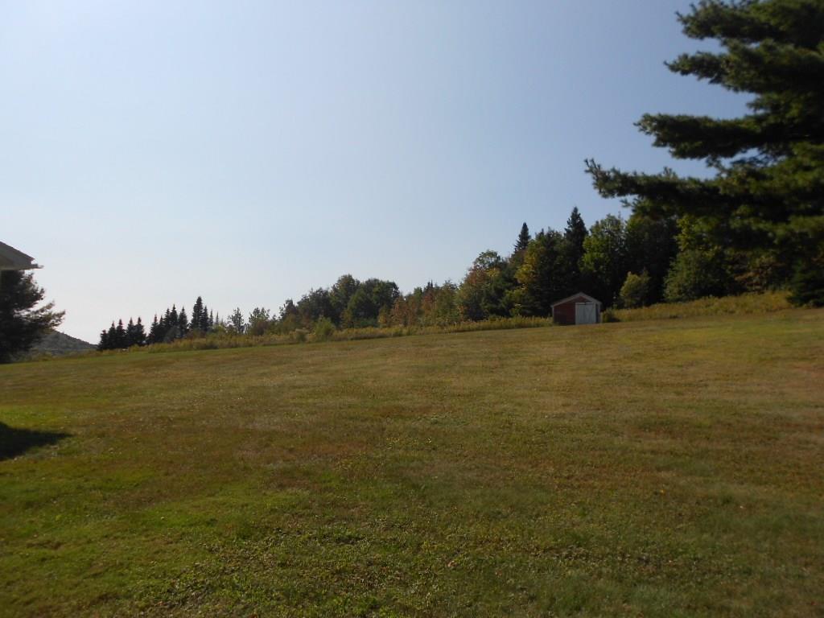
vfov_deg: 53.1
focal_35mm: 26
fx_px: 619
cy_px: 309
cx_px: 412
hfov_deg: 67.3
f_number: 8
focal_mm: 4.6
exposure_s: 1/250
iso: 80
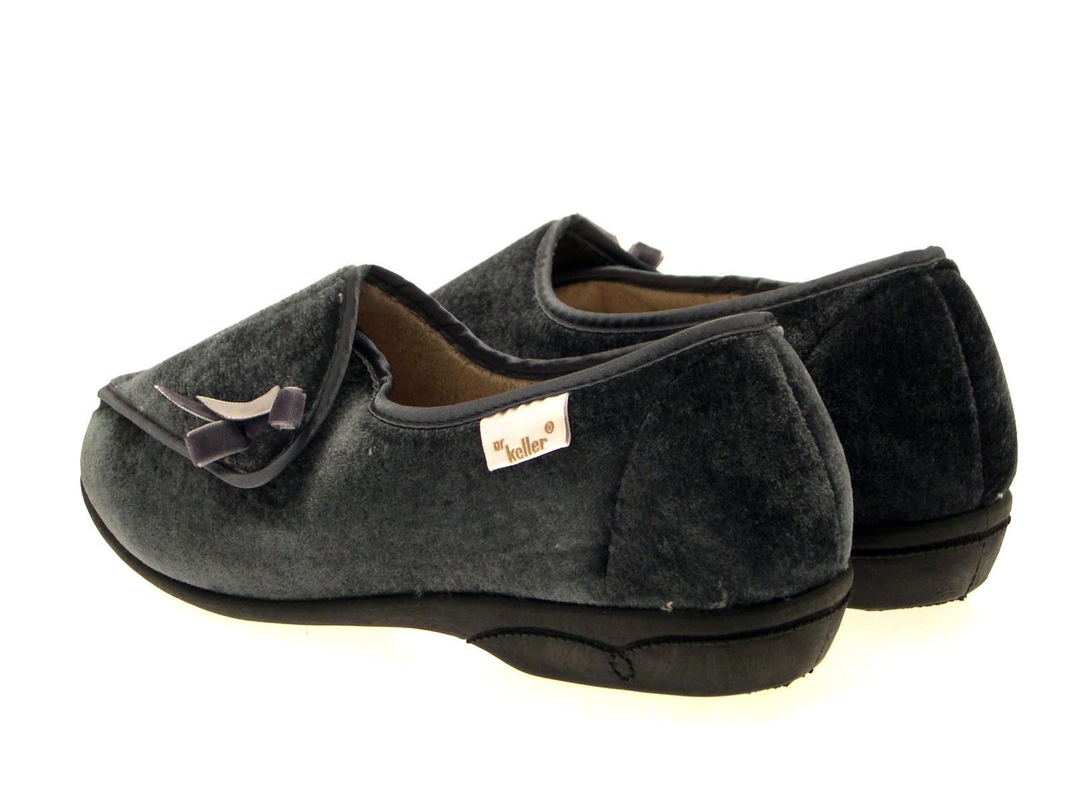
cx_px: 535
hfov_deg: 27.0
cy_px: 401
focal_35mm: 72
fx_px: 2226
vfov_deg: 20.4
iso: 100
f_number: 3.8
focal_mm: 15.3
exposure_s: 1/55.2
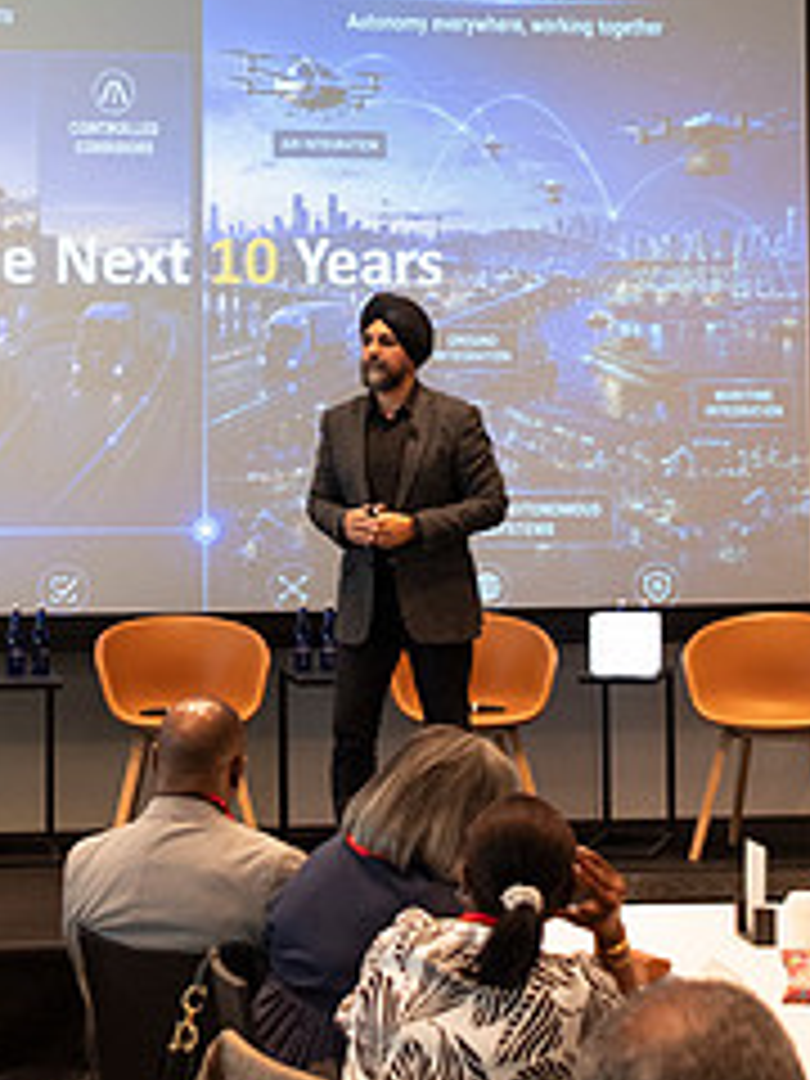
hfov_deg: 18.2
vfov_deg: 24.0
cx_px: 274
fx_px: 2527
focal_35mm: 81
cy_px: 364
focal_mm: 30
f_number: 4.2
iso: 1400
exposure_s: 1/125
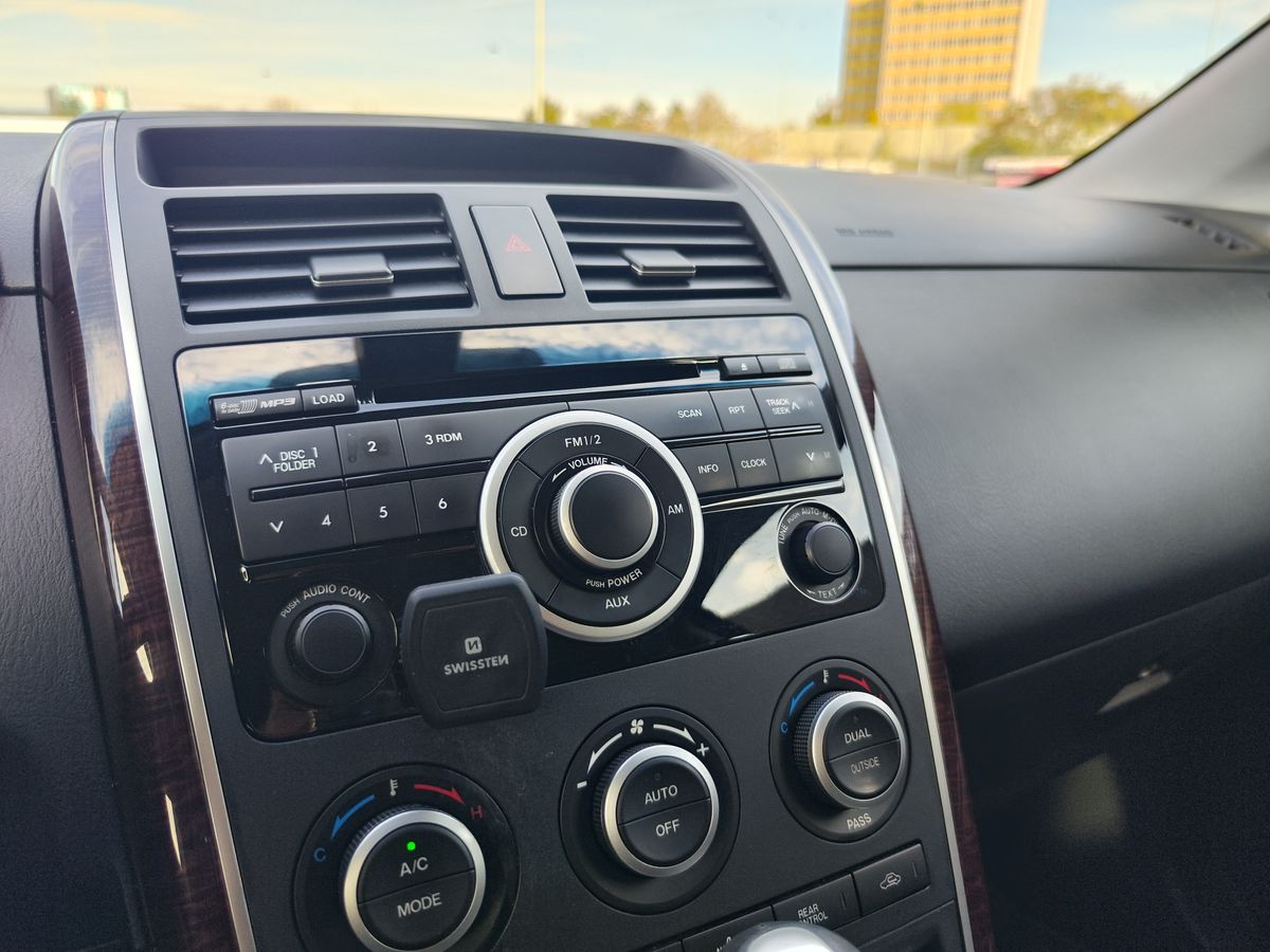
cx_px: 635
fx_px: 844
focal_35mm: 23
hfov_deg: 73.9
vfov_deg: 58.9
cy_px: 476
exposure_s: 1/110
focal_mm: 7.01
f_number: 1.69
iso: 50
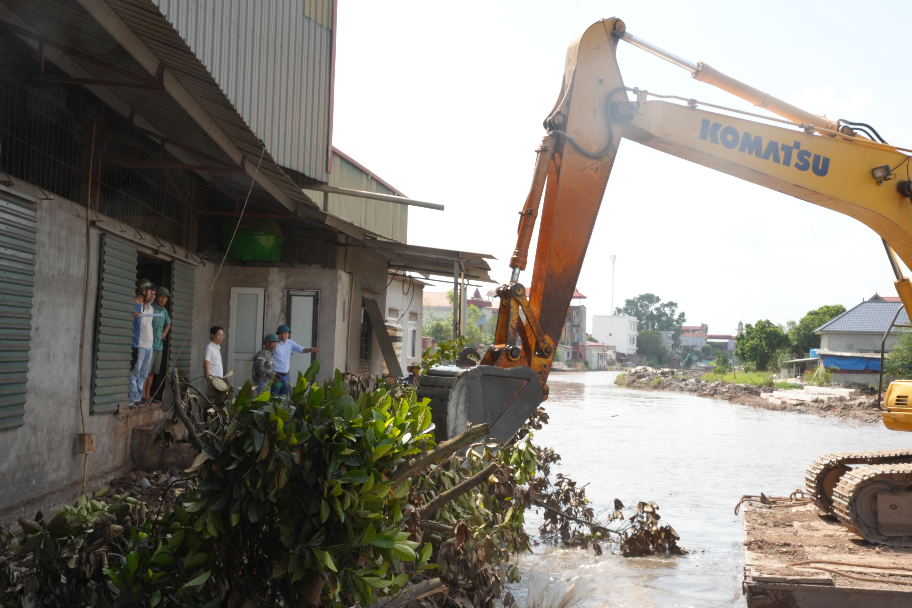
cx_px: 456
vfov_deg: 28.4
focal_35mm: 47
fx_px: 1201
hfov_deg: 41.6
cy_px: 304
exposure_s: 1/125
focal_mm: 47.4
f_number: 20
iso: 640
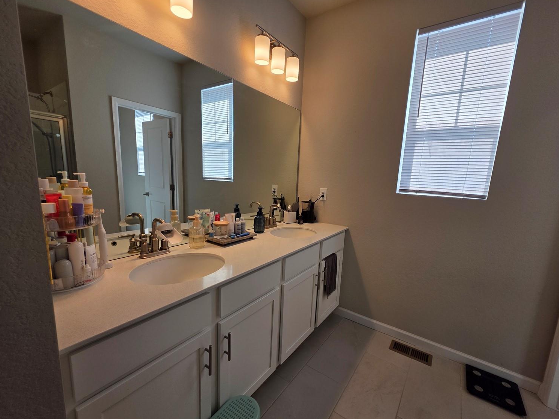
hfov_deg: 102.0
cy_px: 215
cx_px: 287
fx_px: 226
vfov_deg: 85.6
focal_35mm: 14
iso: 40
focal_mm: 2.2
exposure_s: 1/290
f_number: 1.9
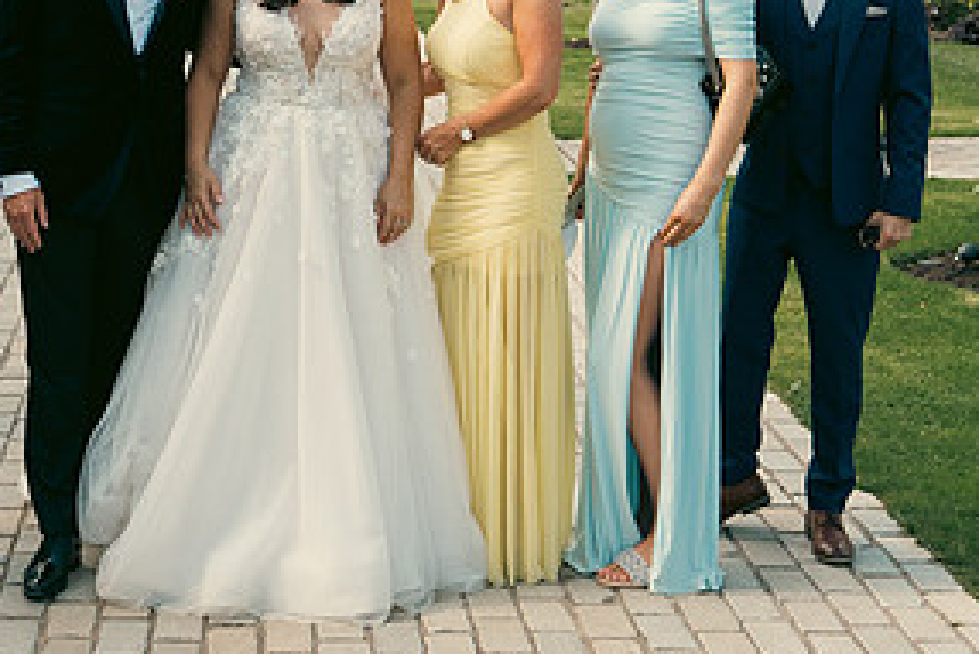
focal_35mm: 81
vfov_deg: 16.6
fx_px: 2204
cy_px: 15
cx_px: 305
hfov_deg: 24.9
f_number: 5
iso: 400
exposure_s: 1/500
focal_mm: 40
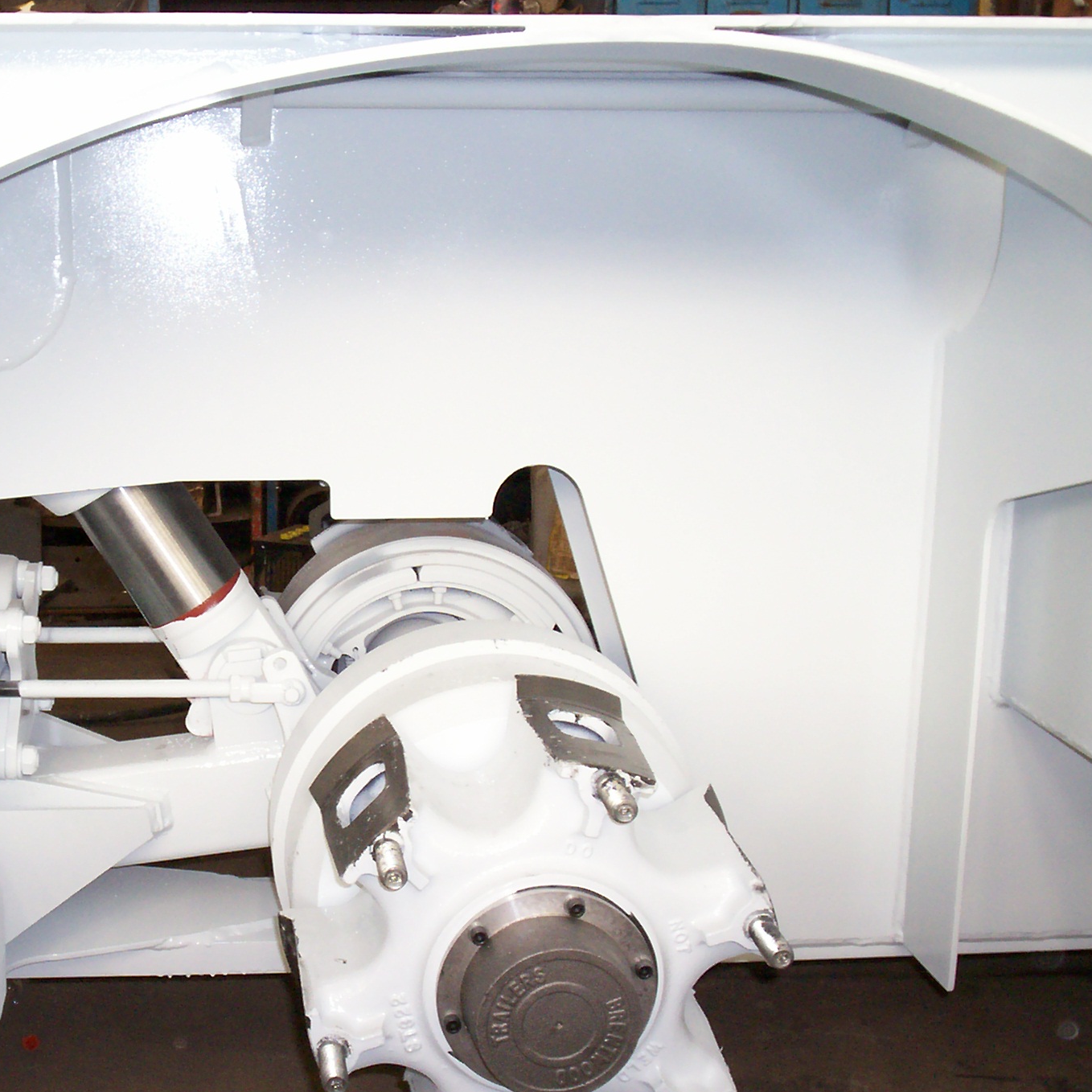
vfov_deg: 31.5
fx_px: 1927
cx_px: 285
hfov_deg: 31.1
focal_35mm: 54
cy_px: 667
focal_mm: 5.9
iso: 140
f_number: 4.5
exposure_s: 1/68.7
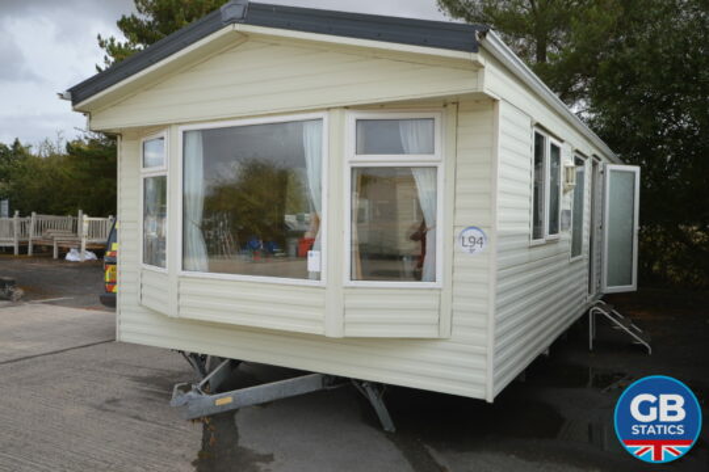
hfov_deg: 61.9
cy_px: 236
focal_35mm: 30
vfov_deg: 43.6
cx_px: 354
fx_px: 591
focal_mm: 20
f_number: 7.1
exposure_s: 1/200
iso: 100
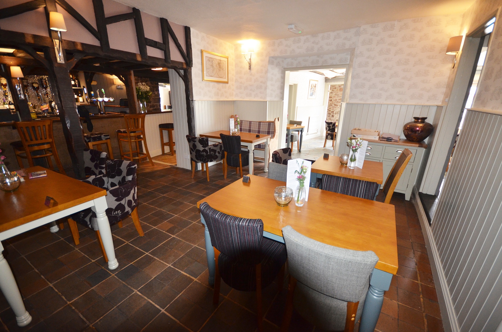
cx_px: 251
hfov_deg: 100.5
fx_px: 209
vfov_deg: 77.1
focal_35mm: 15
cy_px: 166
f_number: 4
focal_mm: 10
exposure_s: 1/60
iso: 800
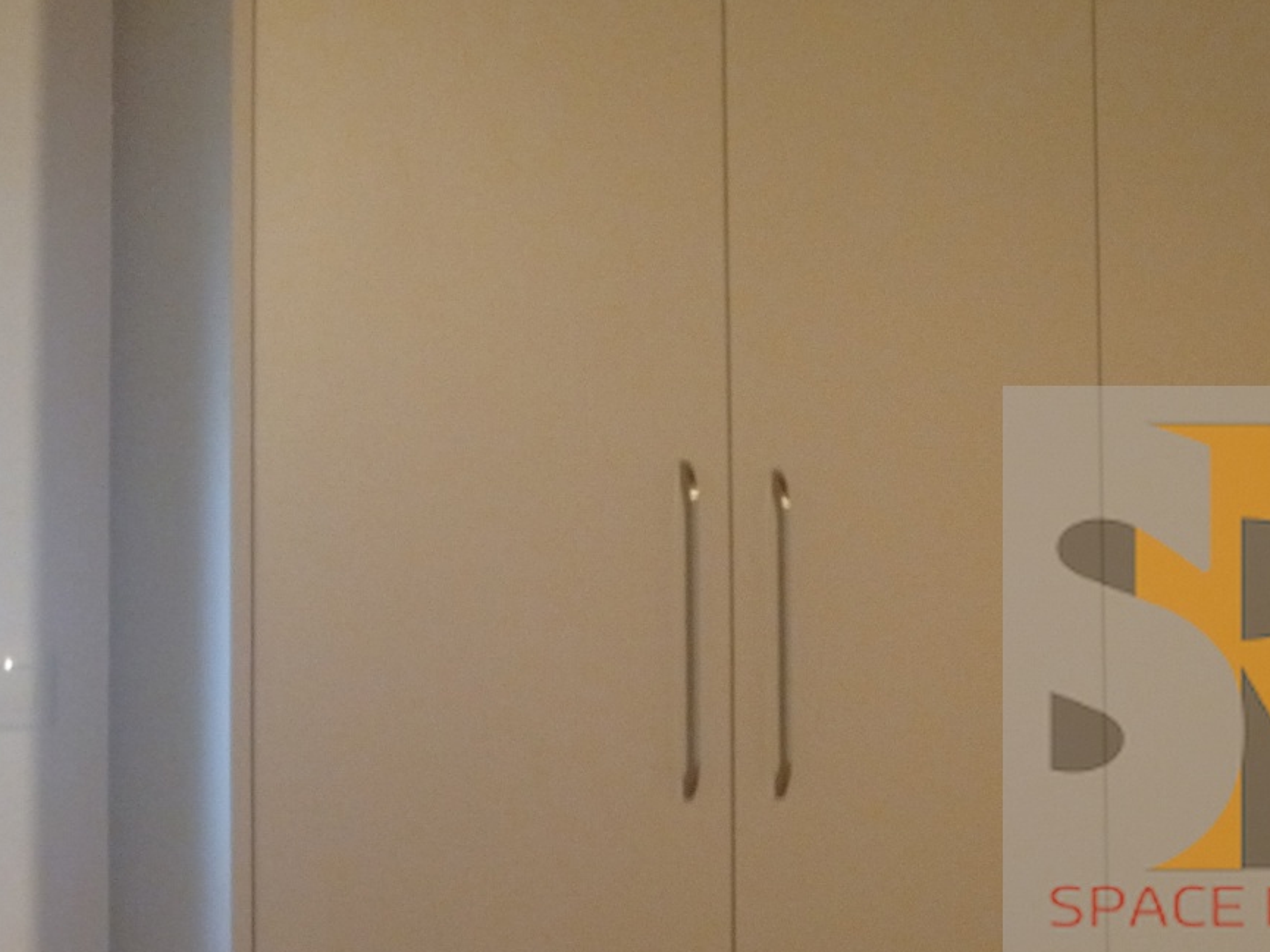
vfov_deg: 24.2
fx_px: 2202
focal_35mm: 60
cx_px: 1355
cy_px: 673
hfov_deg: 29.4
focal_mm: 3.98
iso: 1496
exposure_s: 1/20
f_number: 1.8
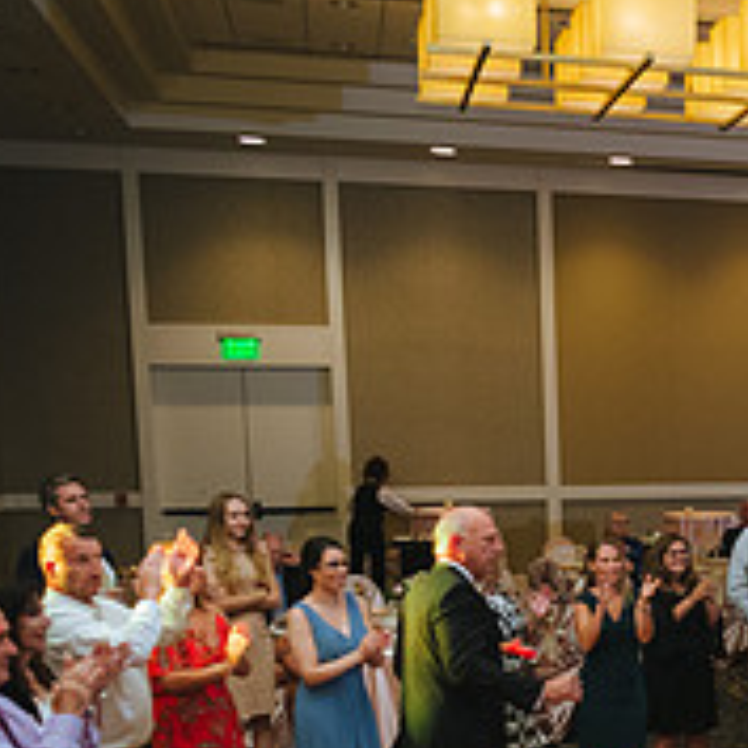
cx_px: 1061
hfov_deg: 22.1
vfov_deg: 25.1
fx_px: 1638
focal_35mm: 67
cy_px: 649
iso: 1250
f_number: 2.8
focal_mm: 24
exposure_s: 1/80
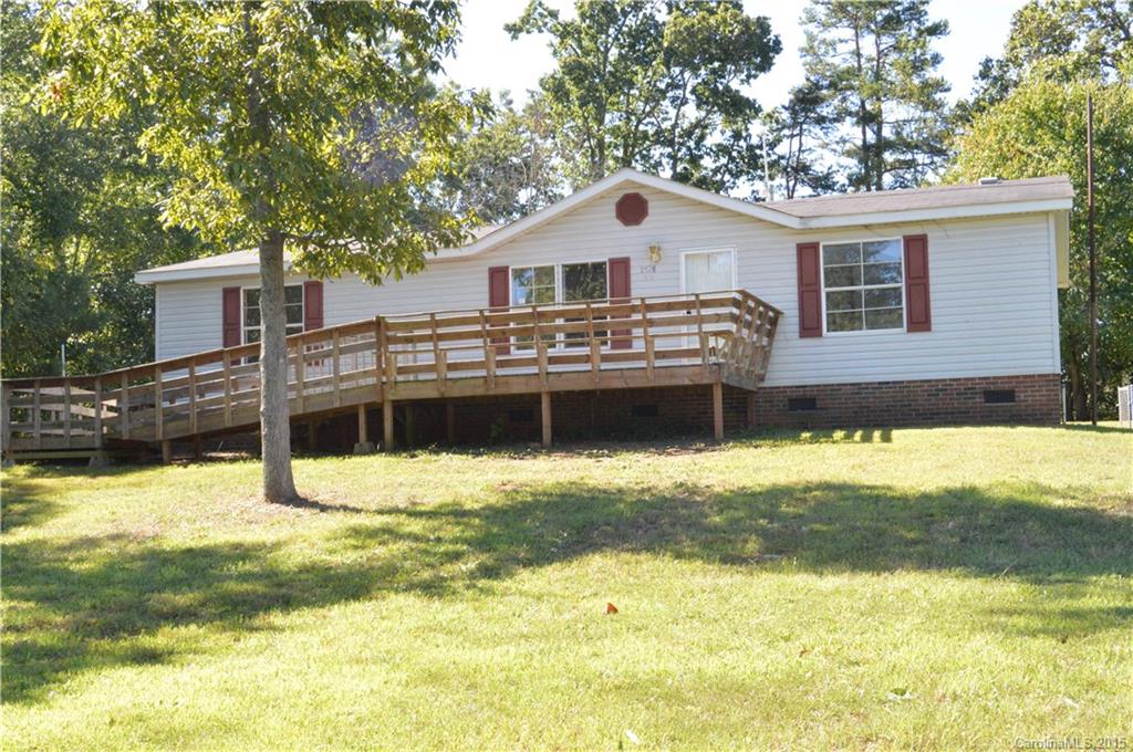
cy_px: 376
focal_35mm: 45
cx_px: 566
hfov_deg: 43.7
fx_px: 1414
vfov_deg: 29.8
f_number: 16
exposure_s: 1/200
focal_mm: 30
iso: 1600
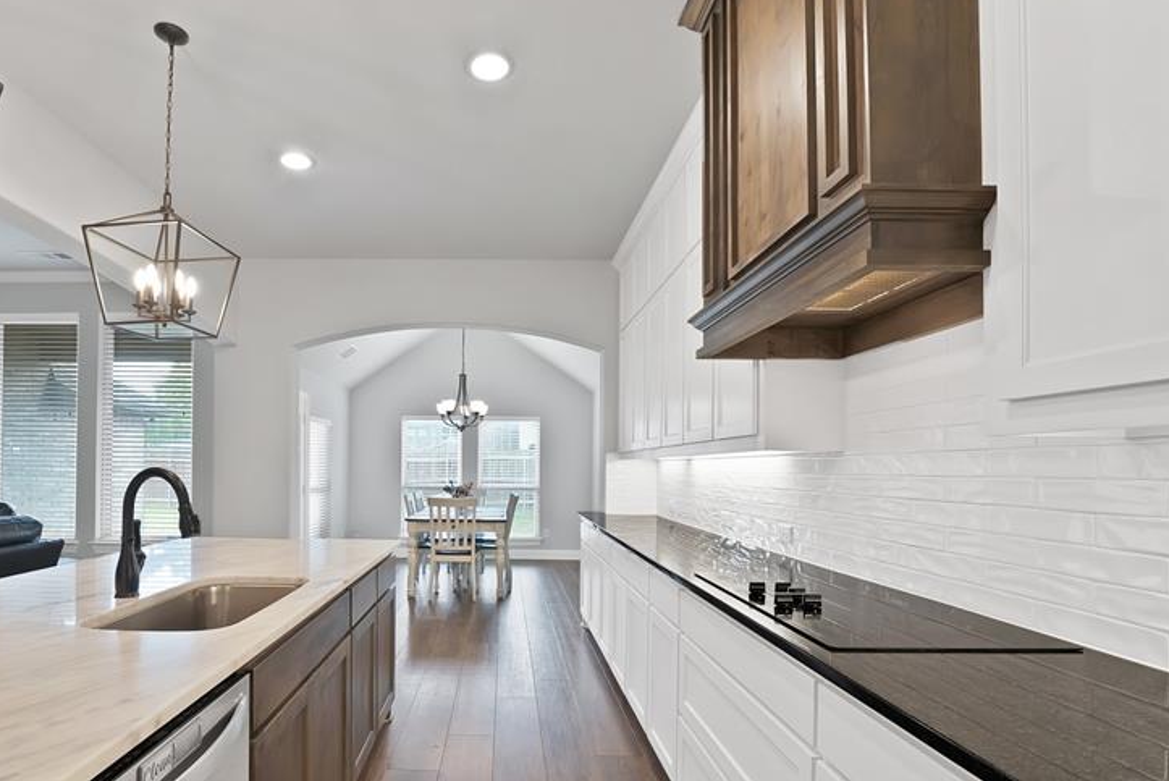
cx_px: 501
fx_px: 552
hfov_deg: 92.6
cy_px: 456
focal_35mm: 17
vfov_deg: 70.0
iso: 640
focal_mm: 12
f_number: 9
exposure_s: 1/4
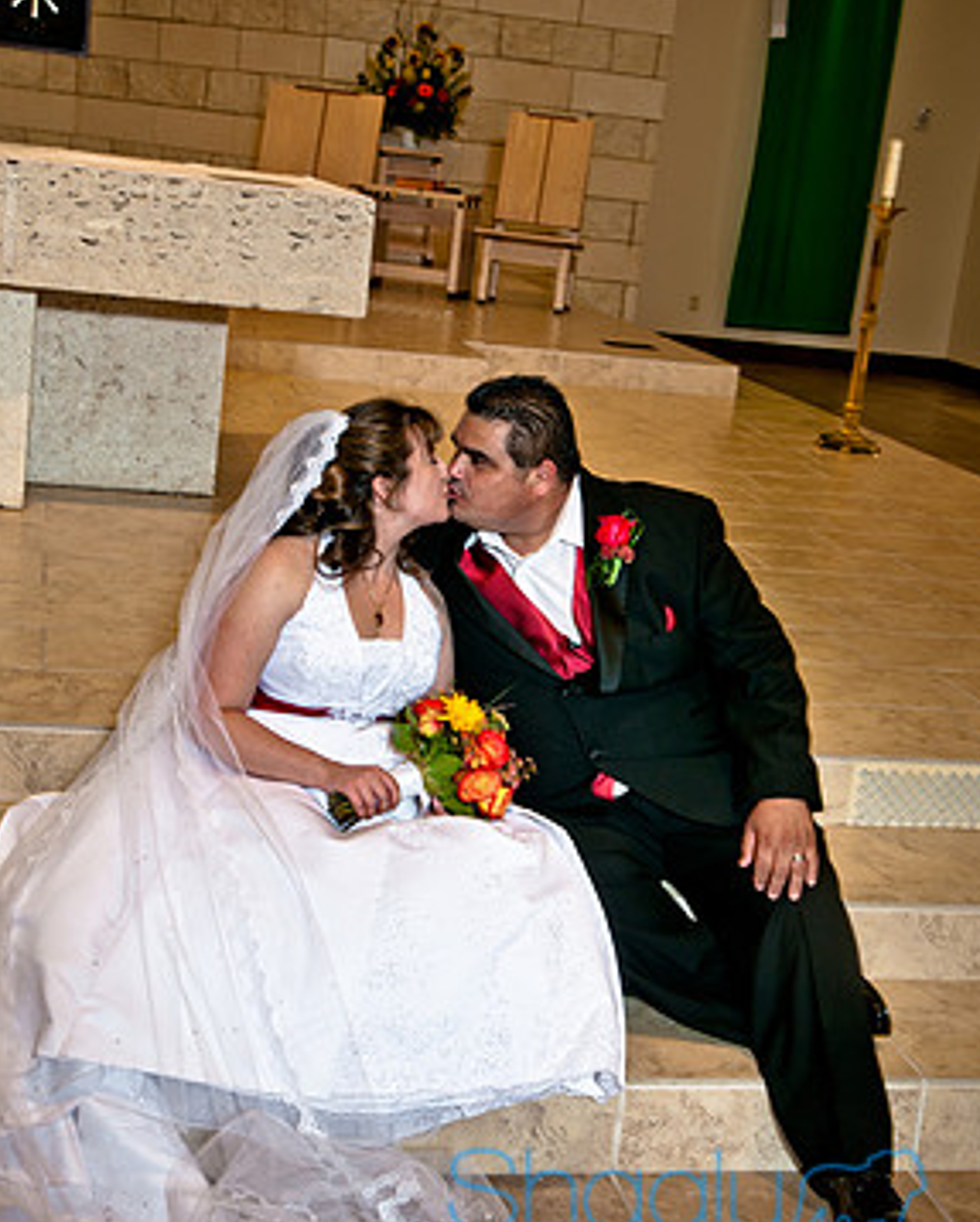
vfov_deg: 35.3
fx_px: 1919
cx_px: 476
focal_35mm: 53
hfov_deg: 28.6
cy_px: 594
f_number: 6.3
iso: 200
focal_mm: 30
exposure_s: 1/50
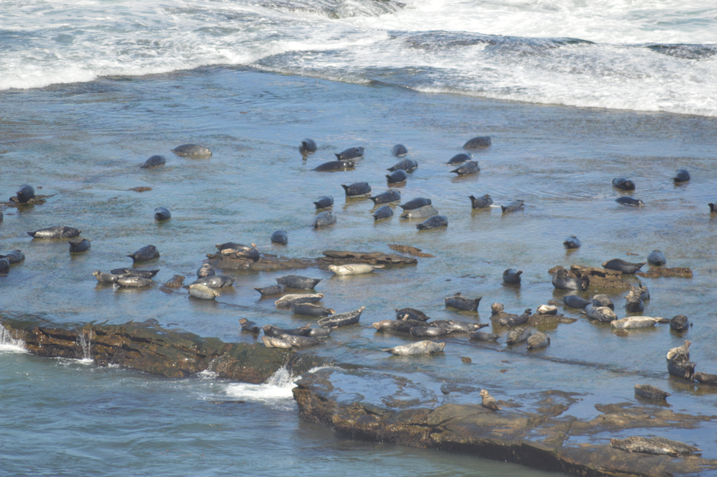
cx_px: 358
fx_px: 8954
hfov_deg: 4.6
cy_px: 238
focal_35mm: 450
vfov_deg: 3.0
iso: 200
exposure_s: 1/800
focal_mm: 300
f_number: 5.6
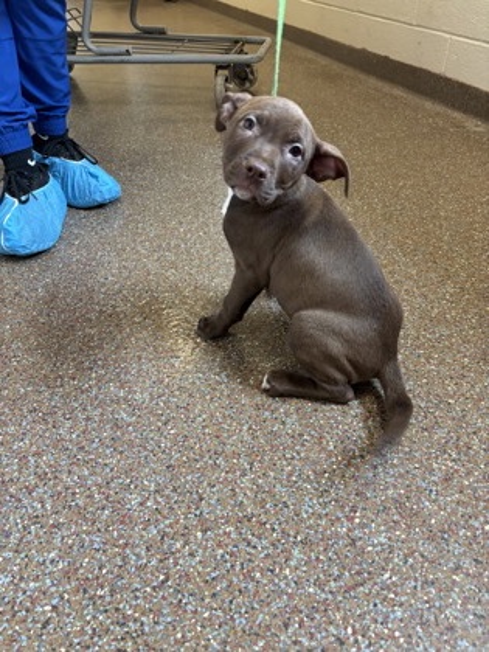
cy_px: 326
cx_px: 244
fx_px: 490
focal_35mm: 26
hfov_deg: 53.1
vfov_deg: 67.3
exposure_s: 1/53
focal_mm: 5.96
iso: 250
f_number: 1.6
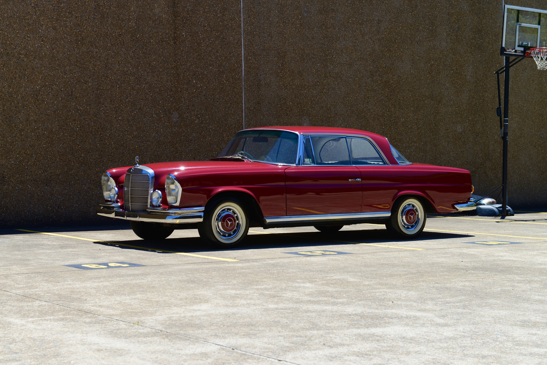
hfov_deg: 28.8
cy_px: 182
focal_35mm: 70
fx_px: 1064
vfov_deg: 19.5
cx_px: 274
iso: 100
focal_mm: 70
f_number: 9
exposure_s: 1/160
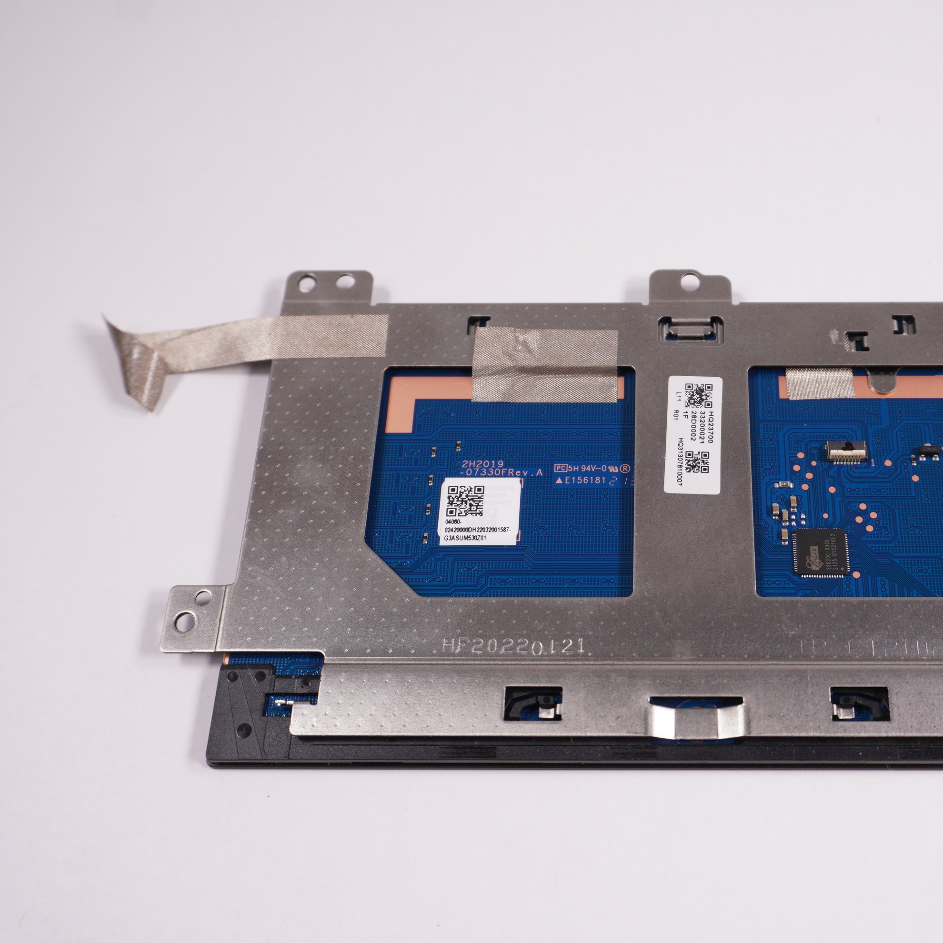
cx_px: 648
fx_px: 1253
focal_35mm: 41
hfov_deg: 40.6
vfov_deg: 41.3
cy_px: 471
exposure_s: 1/250
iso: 250
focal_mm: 21
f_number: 5.6
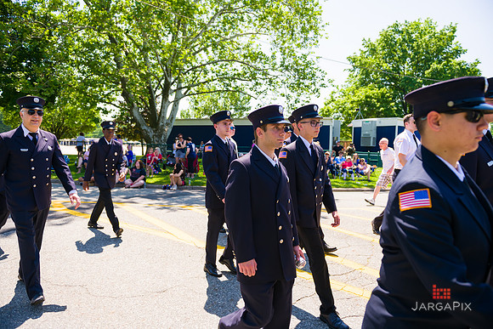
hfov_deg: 73.7
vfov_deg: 53.2
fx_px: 329
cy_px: 164
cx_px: 246
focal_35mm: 24
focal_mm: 24
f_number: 5
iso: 200
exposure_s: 1/1250
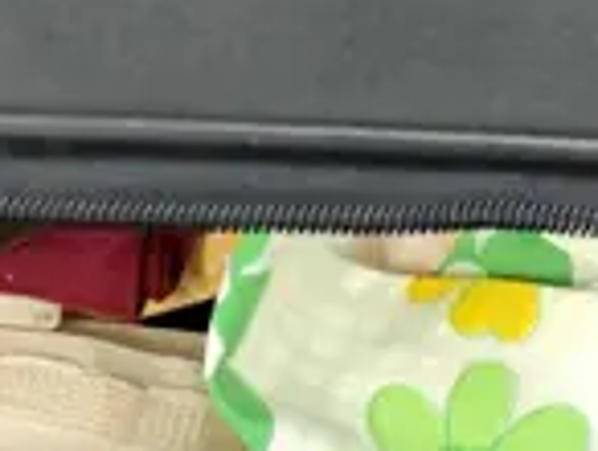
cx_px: 586
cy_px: -336
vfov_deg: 7.9
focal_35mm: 182
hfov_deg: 10.8
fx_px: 3149
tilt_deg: -48.5
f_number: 1.8
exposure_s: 1/50
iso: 320
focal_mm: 4.25
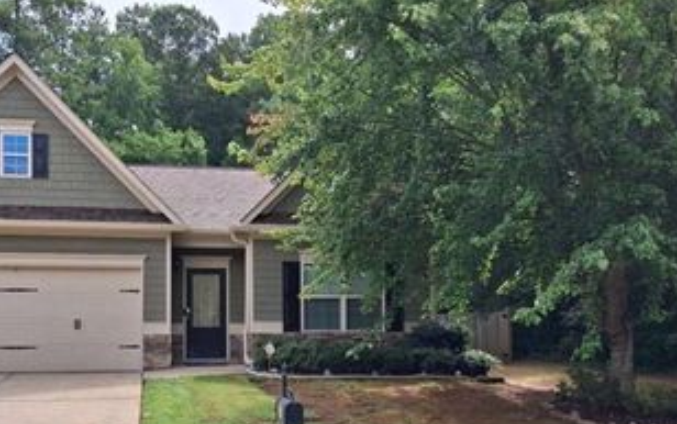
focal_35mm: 43
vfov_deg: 29.6
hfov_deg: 46.0
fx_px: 794
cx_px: 286
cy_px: 302
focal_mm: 4.69
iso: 25
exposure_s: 1/1044
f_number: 1.8
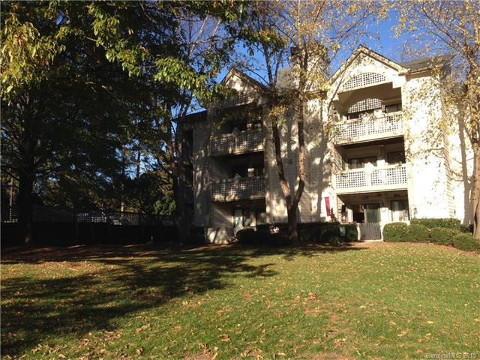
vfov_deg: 42.9
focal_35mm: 33
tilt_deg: +3.9
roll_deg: +0.4
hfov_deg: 55.4
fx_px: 458
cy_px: 180
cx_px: 240
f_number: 2.4
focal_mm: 4.12
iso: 50
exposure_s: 1/874
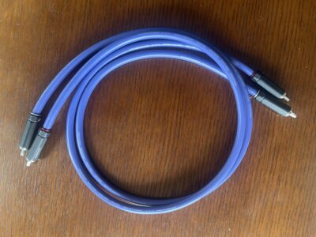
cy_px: 118
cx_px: 158
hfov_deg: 67.3
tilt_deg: -87.5
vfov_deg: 53.1
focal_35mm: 26
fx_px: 237
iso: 125
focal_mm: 5.1
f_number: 1.6
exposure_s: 1/62
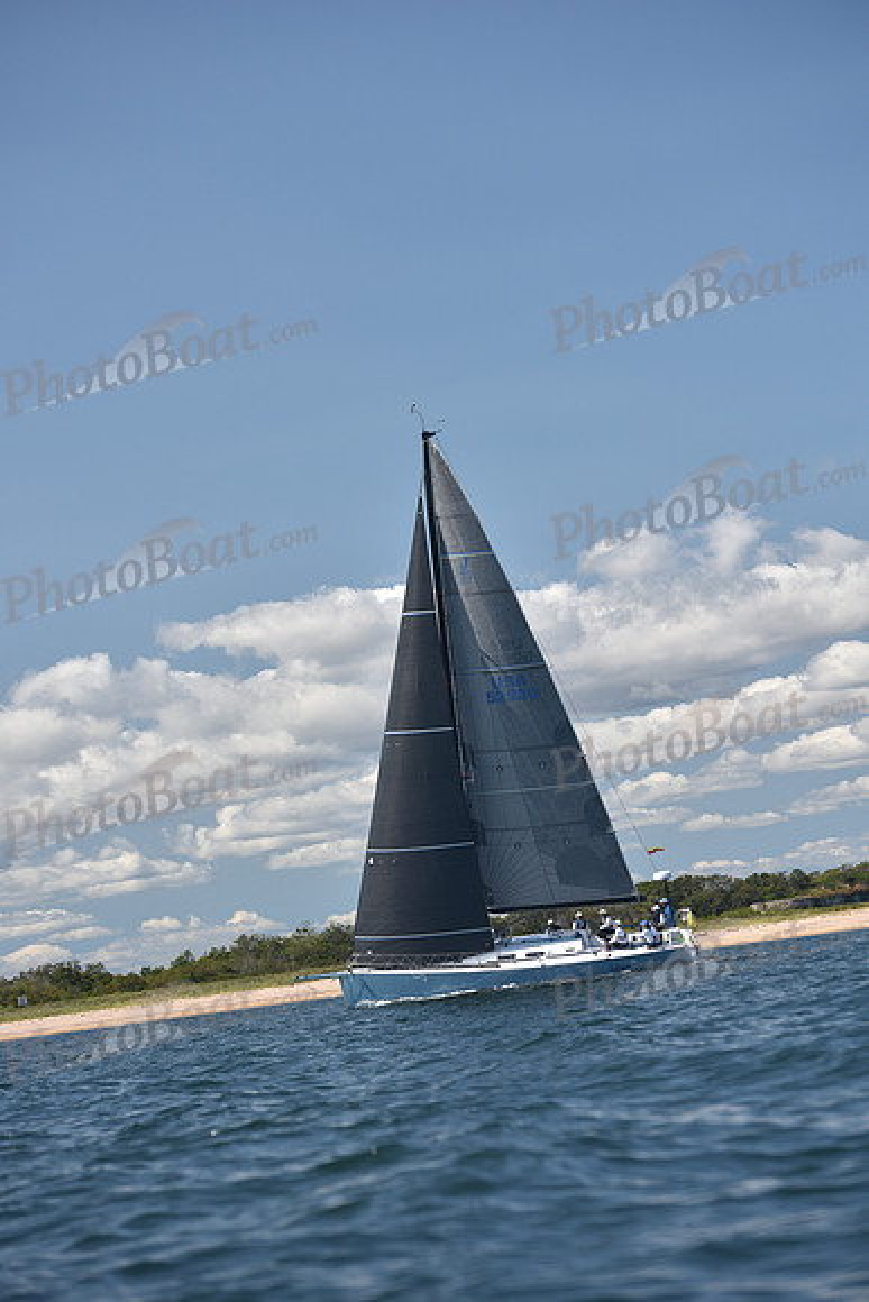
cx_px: 434
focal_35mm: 98
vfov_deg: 20.8
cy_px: 651
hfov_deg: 14.0
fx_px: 3546
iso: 250
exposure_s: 1/1250
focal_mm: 98
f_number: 4
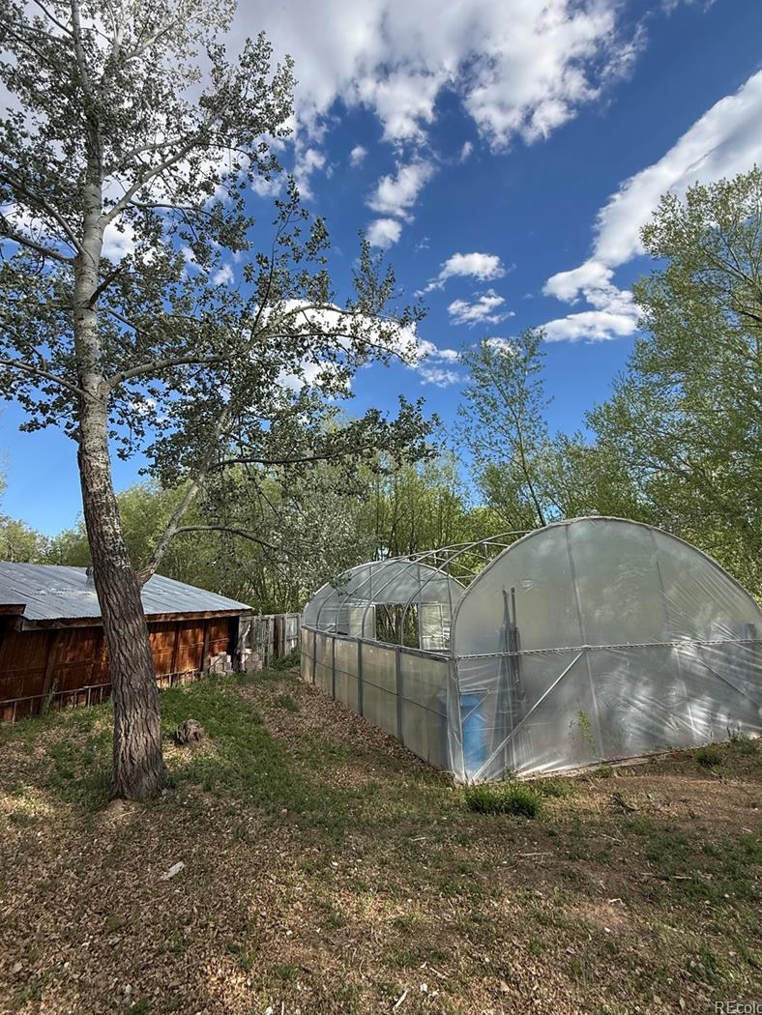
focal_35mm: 16
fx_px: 469
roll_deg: +1.0
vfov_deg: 93.9
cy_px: 440
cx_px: 366
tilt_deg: +20.6
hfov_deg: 78.1
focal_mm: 2.22
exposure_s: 1/853
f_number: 2.2
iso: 50
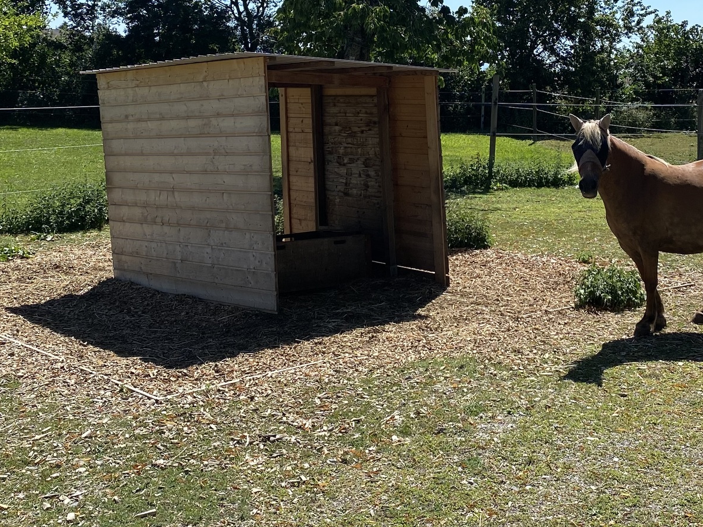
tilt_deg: +0.1
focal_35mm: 56
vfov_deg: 25.5
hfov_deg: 34.0
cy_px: 76
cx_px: 469
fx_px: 1137
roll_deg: -2.4
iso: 32
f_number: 1.8
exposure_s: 1/2688
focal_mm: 4.25
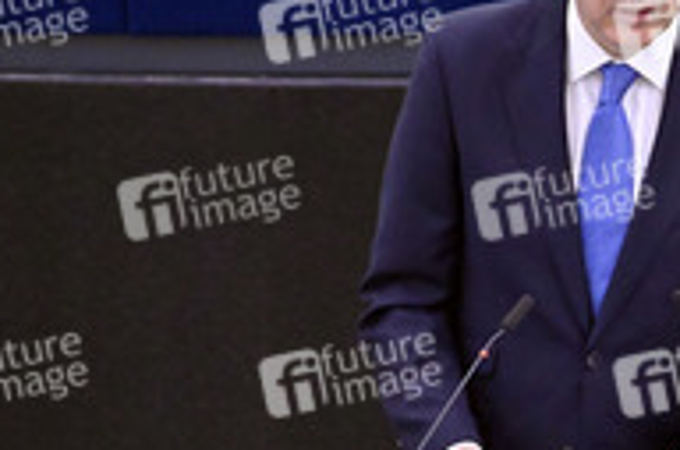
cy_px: 287
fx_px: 26624
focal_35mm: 1413
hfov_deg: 1.5
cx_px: 611
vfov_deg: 1.0
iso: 8000
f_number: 6.3
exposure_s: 1/500
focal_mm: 600
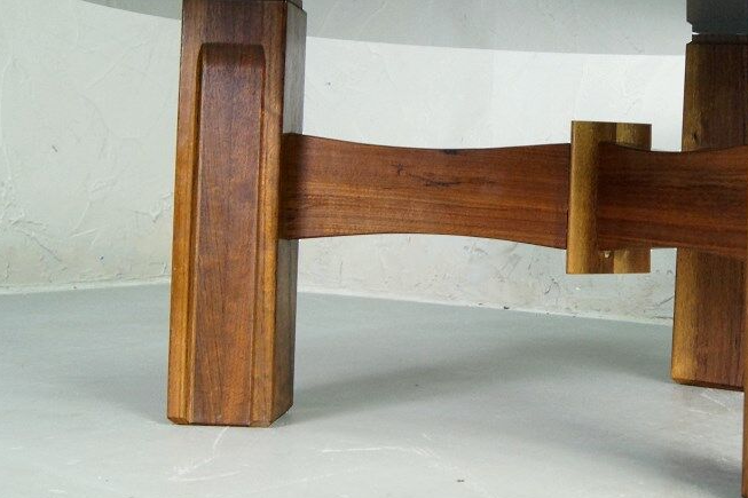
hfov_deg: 13.0
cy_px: 145
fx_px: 3281
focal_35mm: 158
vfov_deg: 8.7
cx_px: 564
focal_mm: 55
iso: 800
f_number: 8
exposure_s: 1/30
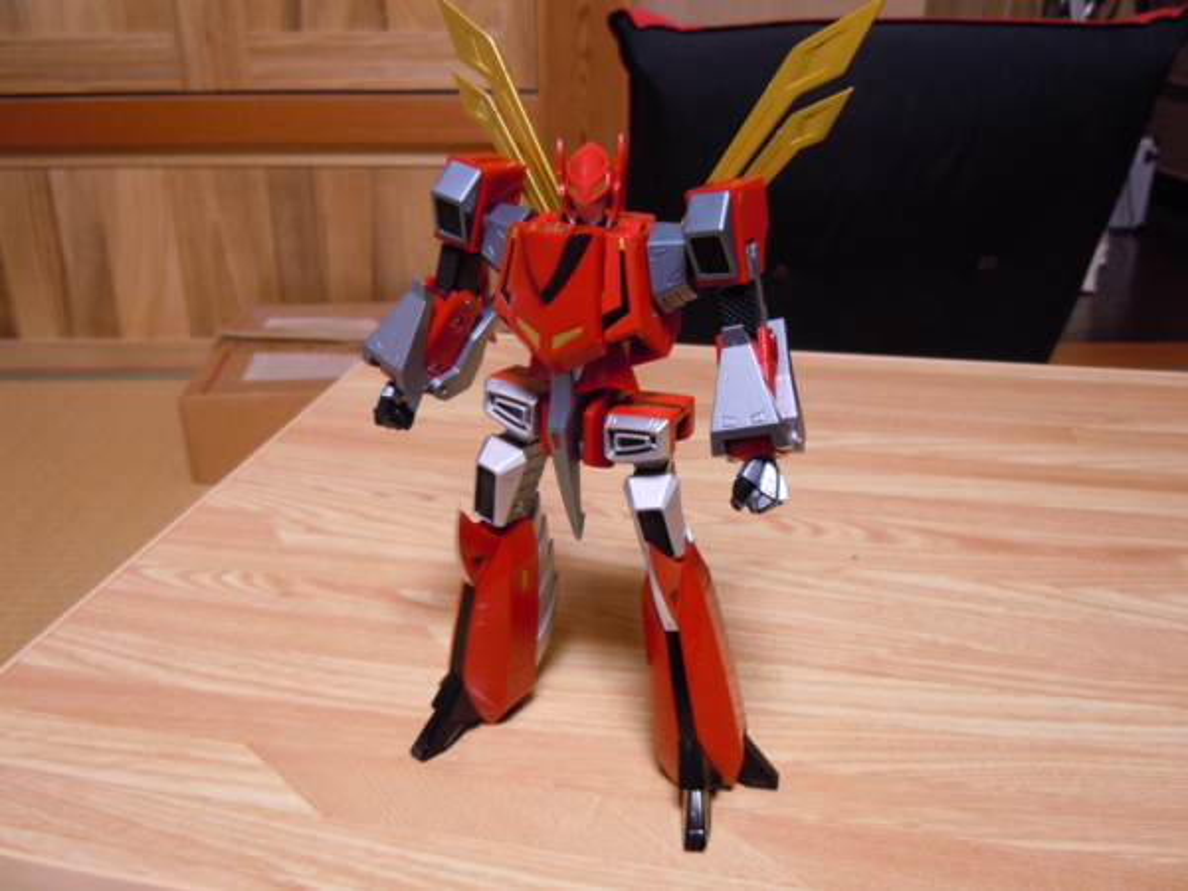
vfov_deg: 46.8
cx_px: 594
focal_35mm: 30
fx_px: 1030
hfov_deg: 60.0
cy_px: 446
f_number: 3.5
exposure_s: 1/15
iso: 400
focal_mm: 5.4
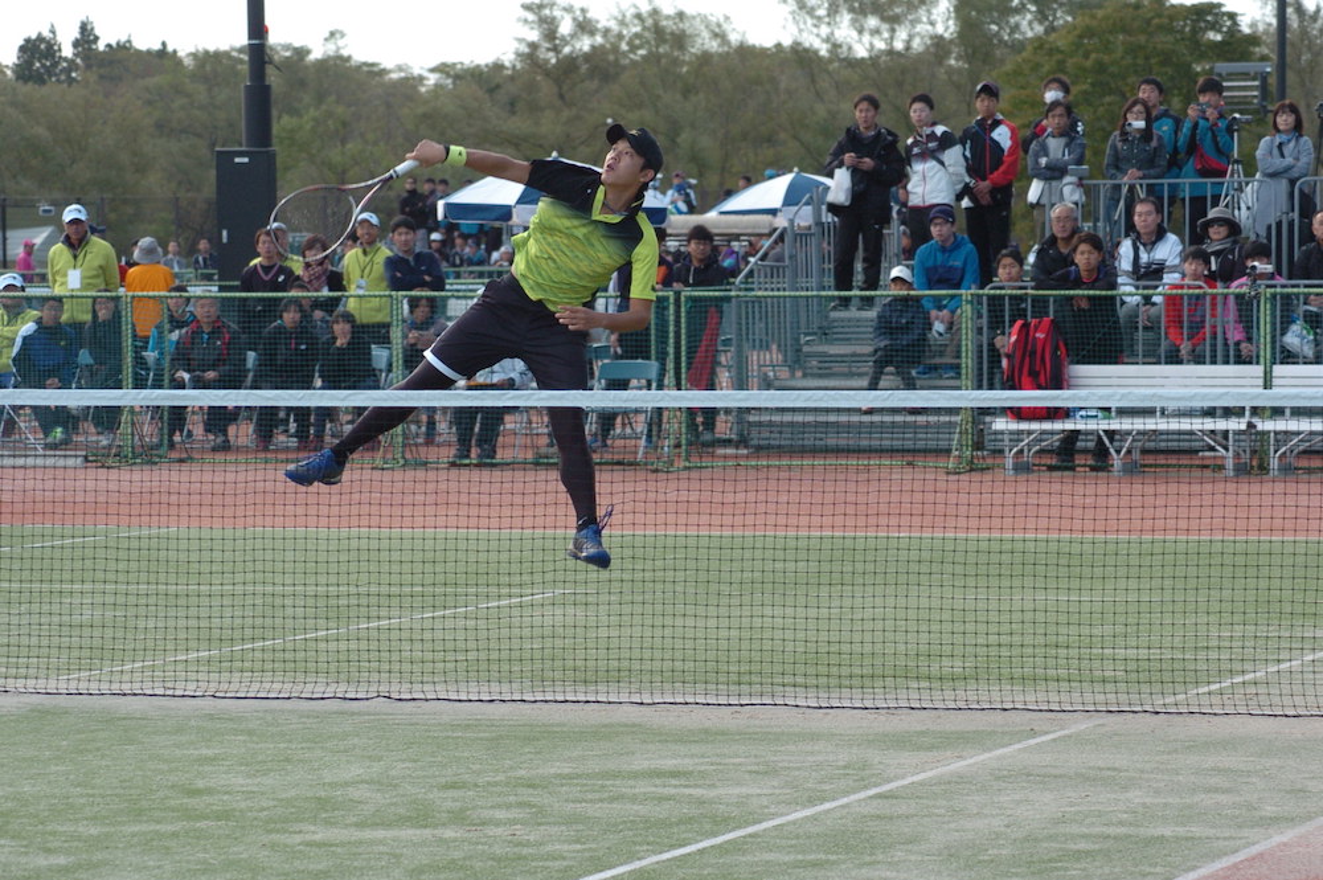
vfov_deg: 8.7
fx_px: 5783
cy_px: 440
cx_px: 662
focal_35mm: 158
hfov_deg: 13.1
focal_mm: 105
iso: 400
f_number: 6
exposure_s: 1/500
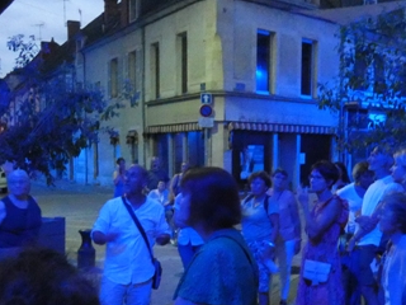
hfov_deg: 37.9
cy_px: 206
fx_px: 586
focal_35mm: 50
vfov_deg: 28.9
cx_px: 261
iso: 1600
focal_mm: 3.6
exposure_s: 1/10
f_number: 2.8
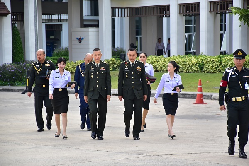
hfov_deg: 12.2
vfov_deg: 8.2
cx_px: 124
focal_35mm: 168
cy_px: 83
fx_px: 1163
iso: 1000
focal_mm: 112
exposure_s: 1/800
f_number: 5.6
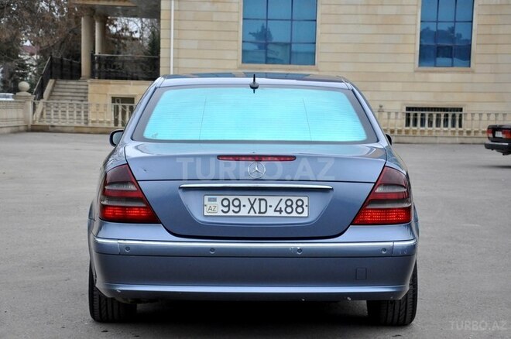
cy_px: 170
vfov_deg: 14.7
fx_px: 1318
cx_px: 256
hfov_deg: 21.9
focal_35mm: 93
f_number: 7.1
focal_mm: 62
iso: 1250
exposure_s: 1/2000
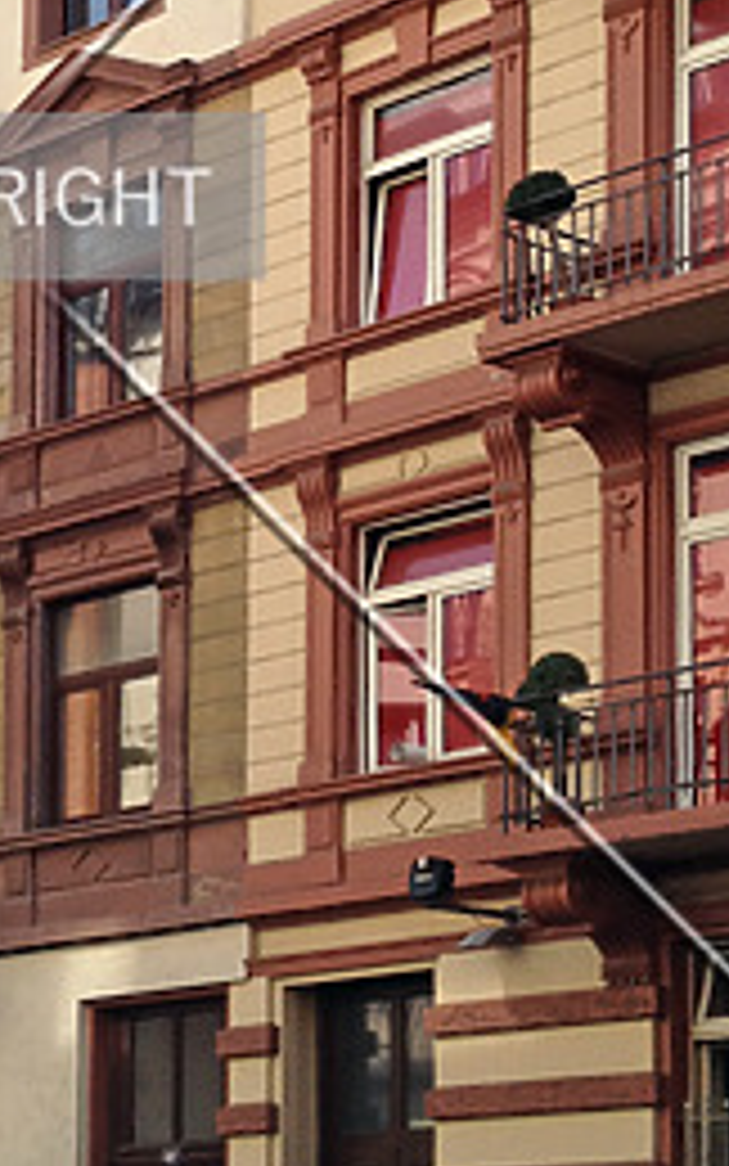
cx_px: -50
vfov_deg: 23.6
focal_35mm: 86
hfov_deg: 14.9
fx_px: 2732
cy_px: 198
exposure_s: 1/905
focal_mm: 4.28
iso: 64
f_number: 2.4
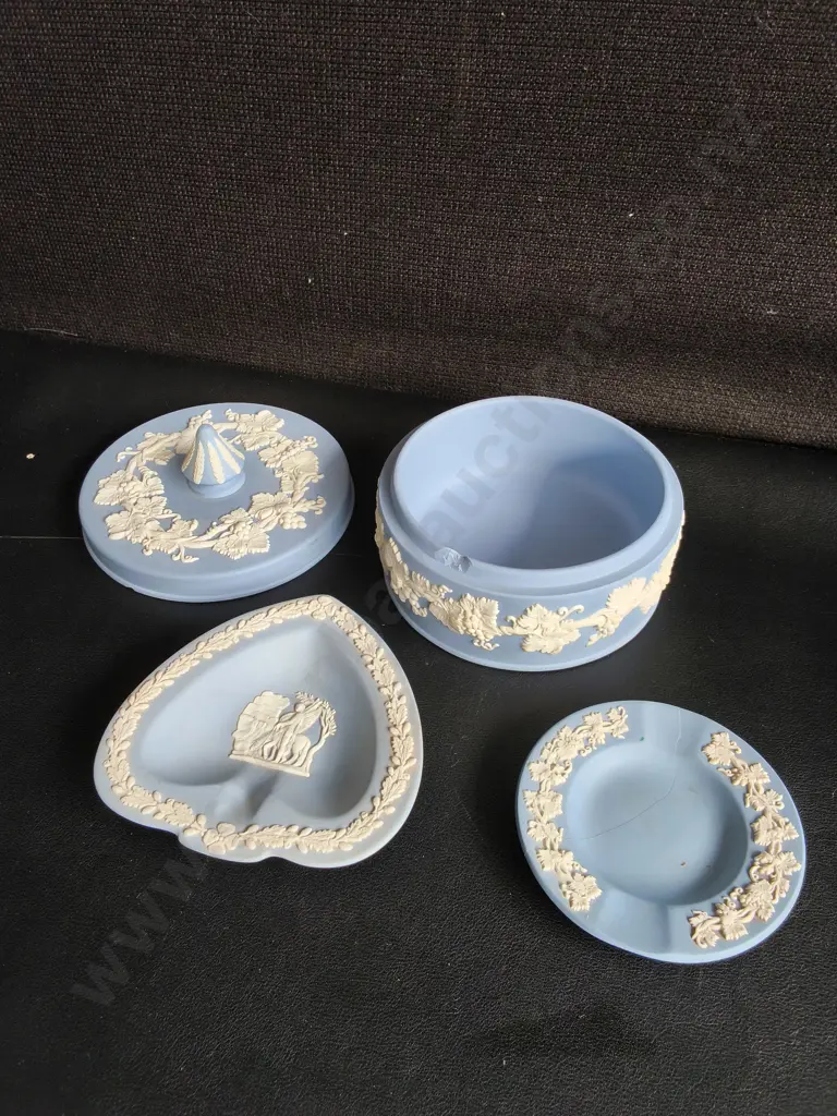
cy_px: 558
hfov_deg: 51.4
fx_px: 870
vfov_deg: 65.3
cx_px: 418
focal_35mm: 27
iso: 64
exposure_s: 1/100
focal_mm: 2.87
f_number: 2
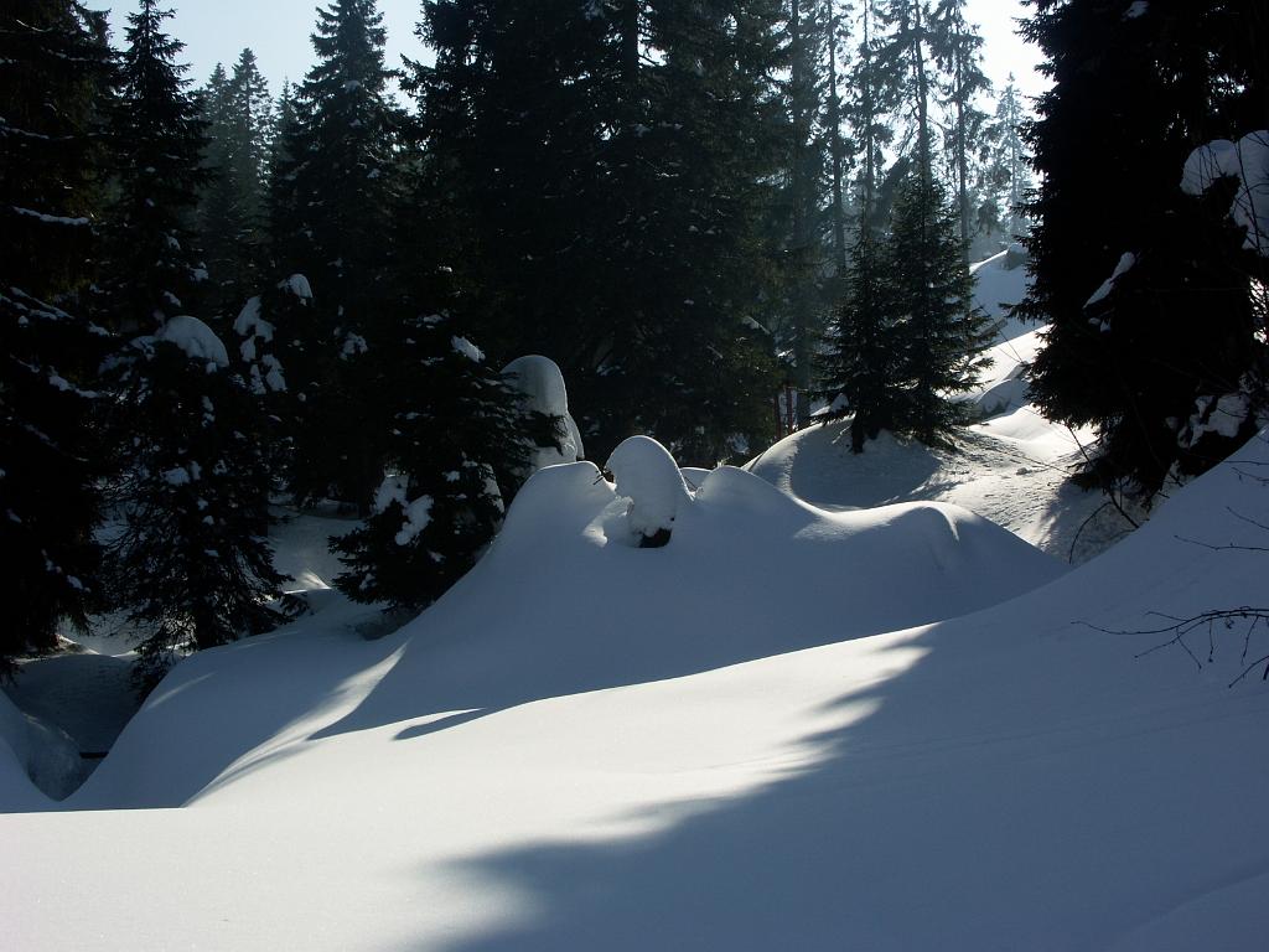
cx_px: 634
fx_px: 1650
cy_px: 476
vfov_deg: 32.2
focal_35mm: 45
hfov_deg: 42.1
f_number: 8
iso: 64
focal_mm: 11.57
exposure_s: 1/400
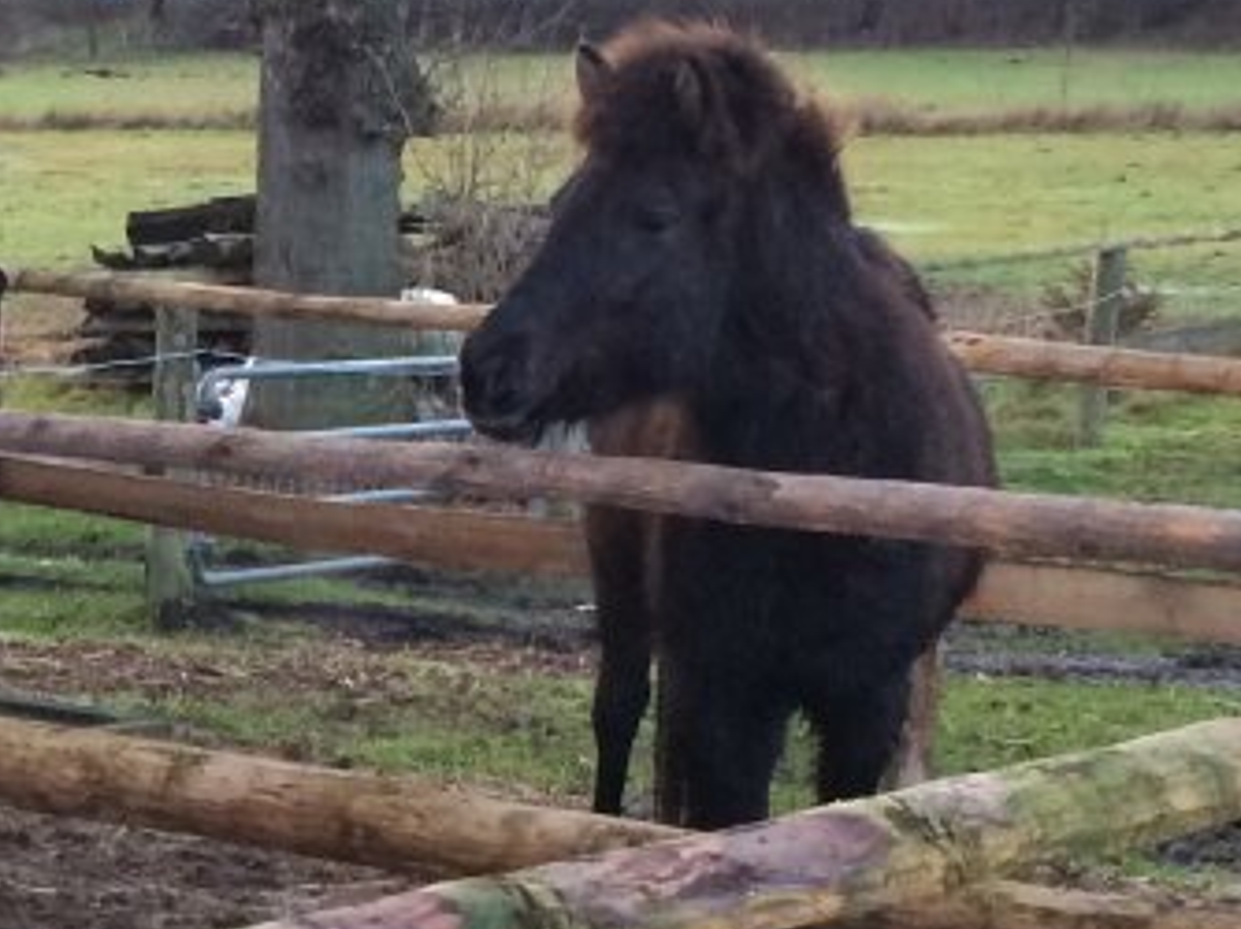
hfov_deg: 16.5
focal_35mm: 115
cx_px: -182
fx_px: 4120
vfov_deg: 12.6
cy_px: 1104
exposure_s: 1/30
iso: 125
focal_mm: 4.12
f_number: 2.2
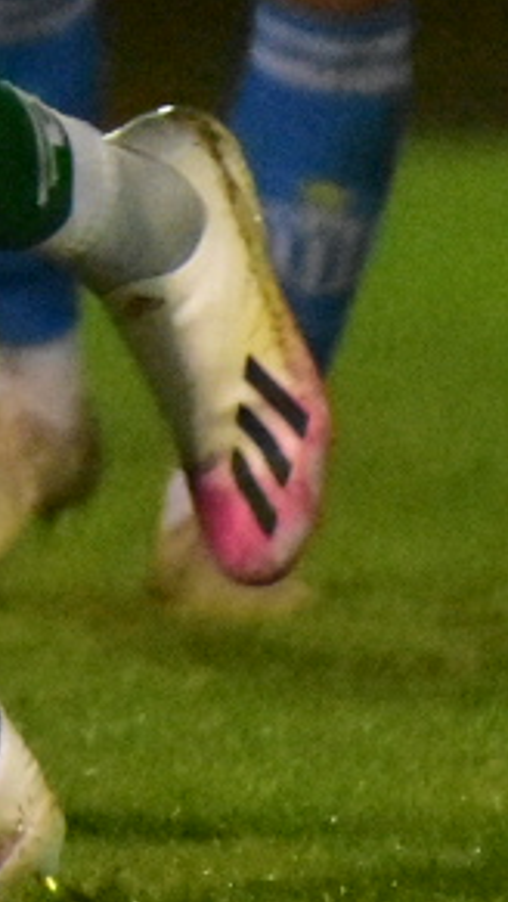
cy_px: -493
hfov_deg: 0.7
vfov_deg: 1.2
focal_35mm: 1748
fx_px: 41799
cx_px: -1738
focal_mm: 200
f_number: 3.2
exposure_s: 1/1000
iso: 6400
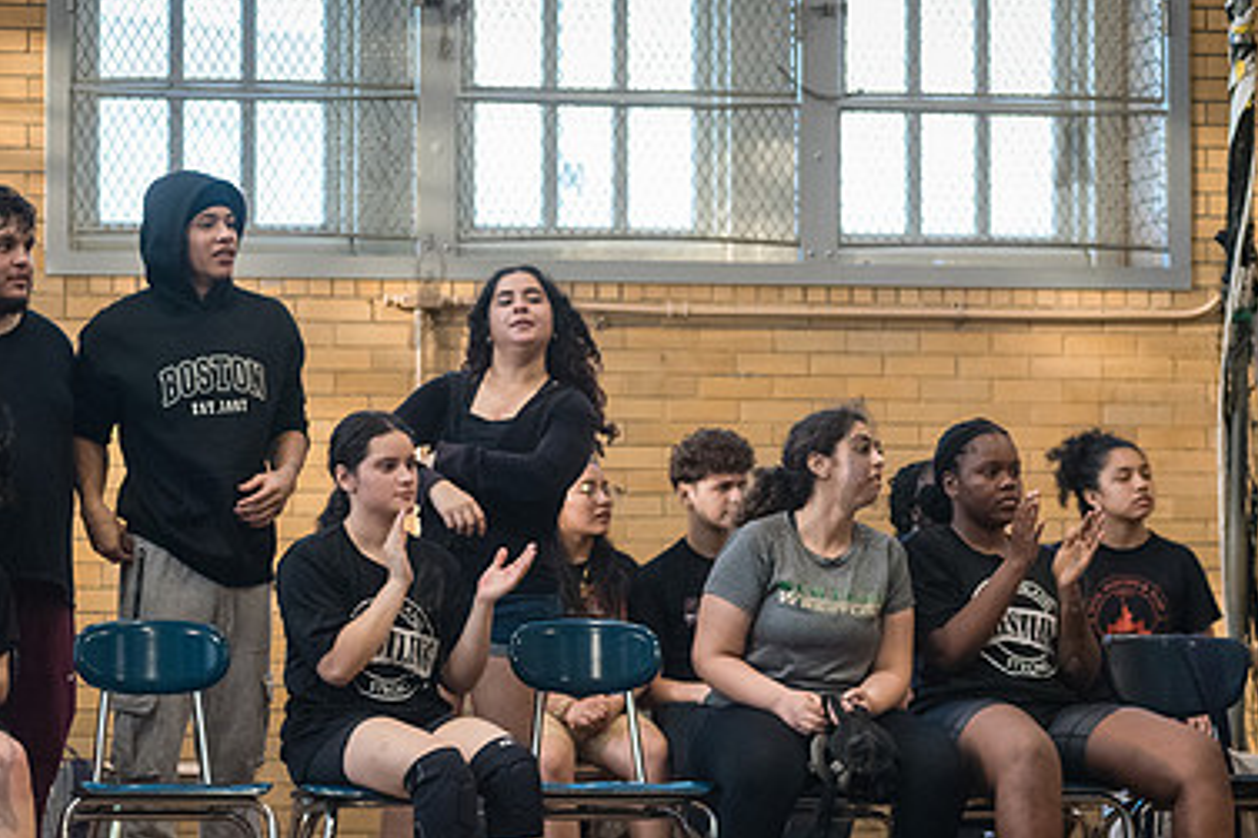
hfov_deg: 12.9
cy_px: 613
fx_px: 5553
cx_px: 427
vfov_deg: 8.6
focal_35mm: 159
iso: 4000
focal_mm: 100
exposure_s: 1/400
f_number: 3.5
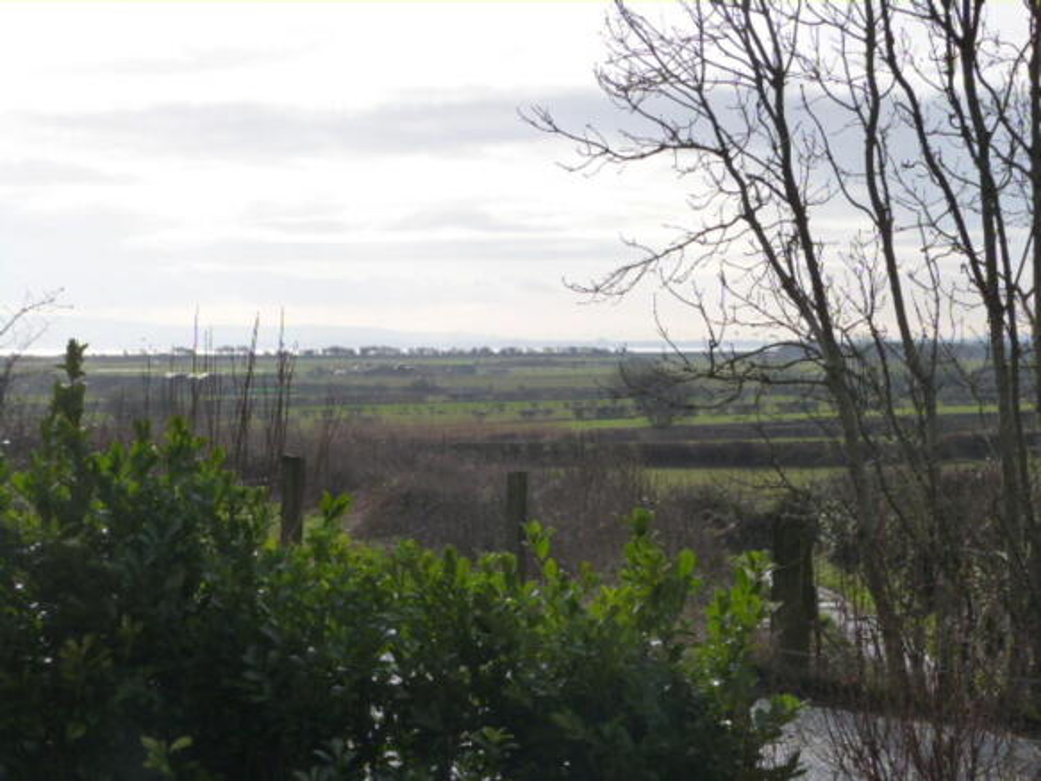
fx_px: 3909
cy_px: 390
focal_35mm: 130
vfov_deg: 11.4
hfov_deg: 15.2
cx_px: 520
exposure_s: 1/1600
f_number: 3.6
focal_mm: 23.5
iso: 160
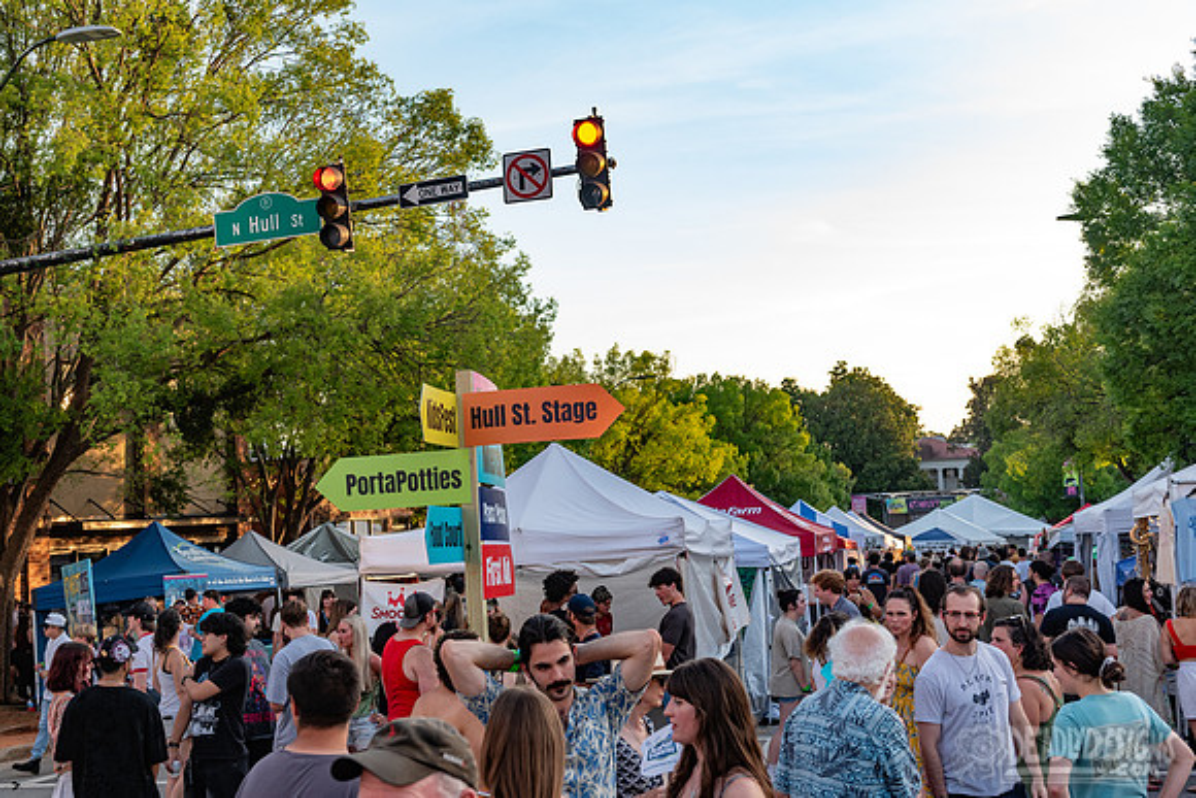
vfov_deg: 31.0
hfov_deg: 45.1
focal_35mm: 43
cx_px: 549
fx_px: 1439
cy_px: 399
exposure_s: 1/320
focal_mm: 40
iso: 400
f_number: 5
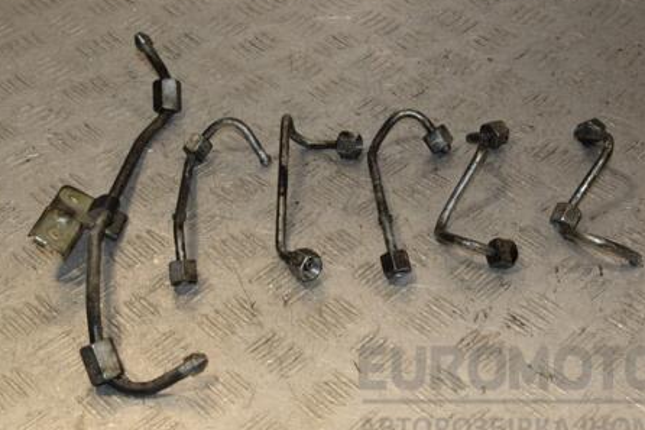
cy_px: 175
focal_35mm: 71
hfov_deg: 28.6
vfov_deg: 19.2
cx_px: 331
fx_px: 1266
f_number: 8
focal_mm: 35
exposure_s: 1/200
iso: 800
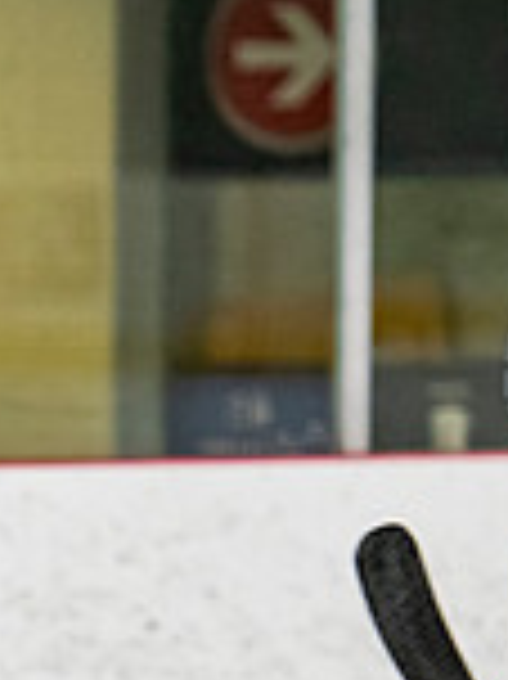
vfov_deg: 2.9
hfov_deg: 2.2
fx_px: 13226
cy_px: 975
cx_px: -550
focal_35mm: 675
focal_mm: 130
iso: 2000
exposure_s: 1/640
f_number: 3.2
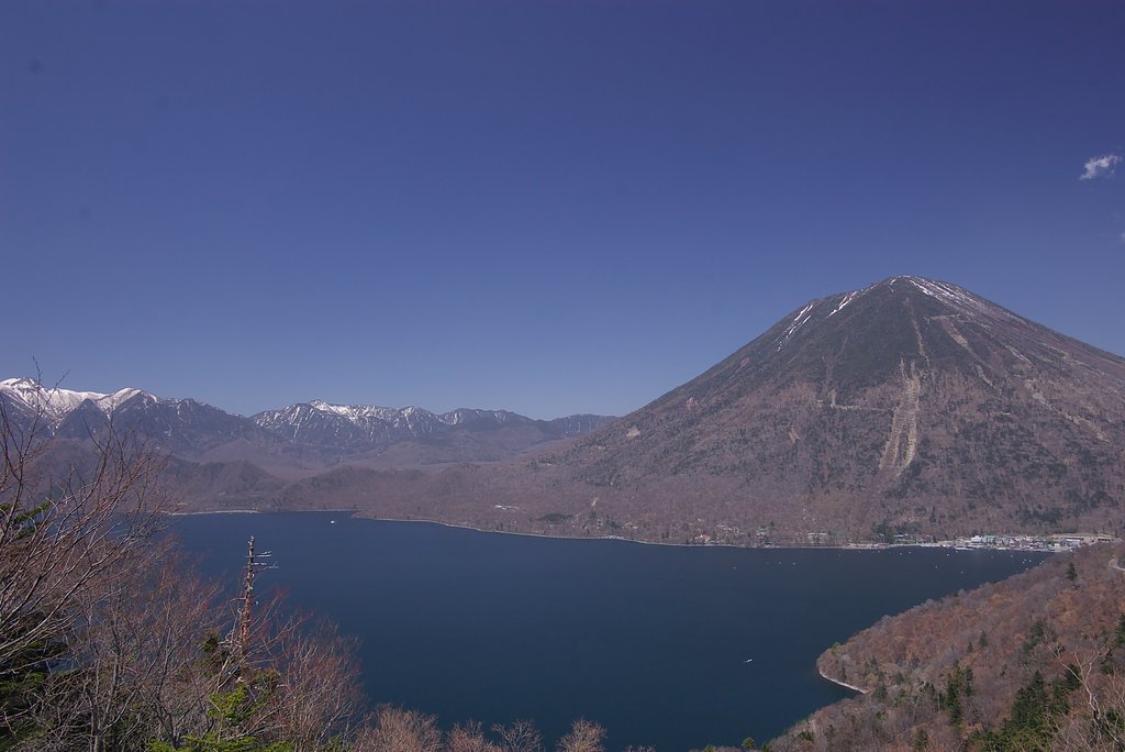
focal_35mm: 28
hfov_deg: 64.5
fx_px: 891
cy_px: 376
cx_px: 562
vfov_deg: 45.7
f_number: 6.7
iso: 200
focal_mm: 19
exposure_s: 1/250
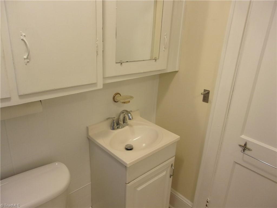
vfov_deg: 51.4
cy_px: 104
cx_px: 138
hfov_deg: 65.3
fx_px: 216
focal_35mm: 27
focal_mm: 4.9
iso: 187
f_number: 3
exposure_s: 1/34
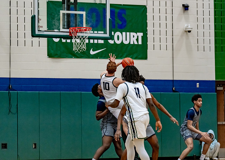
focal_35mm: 158
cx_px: 96
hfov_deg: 12.7
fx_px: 1009
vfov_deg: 9.1
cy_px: 79
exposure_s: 1/1000
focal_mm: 135
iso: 2500
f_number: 2.8
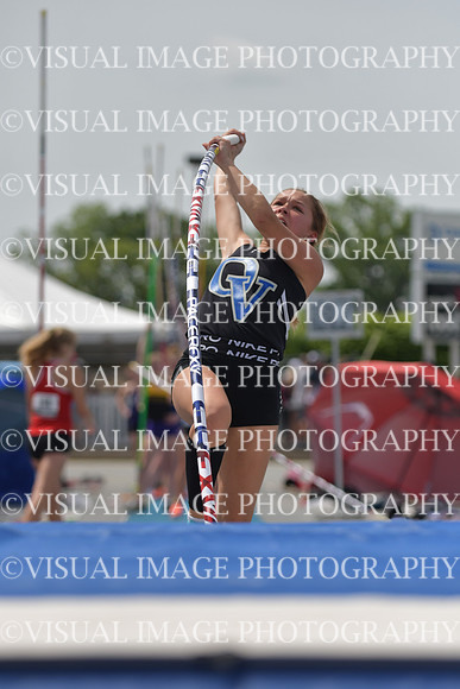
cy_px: 344
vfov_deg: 11.8
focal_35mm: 174
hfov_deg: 7.9
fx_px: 3333
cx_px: 230
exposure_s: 1/8000
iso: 250
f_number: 3.5
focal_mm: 116
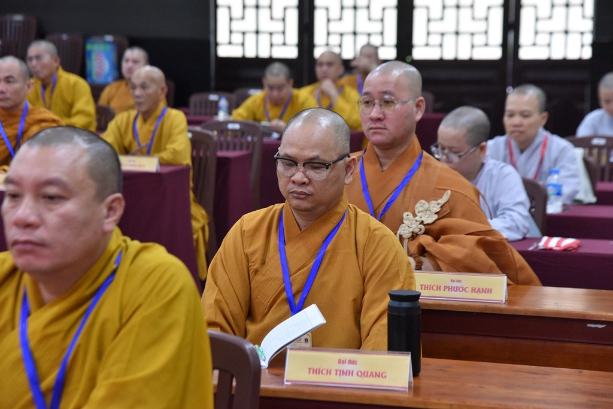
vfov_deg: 13.0
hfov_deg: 19.5
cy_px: 204
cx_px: 306
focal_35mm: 105
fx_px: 1788
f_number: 4
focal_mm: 105
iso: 5000
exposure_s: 1/100
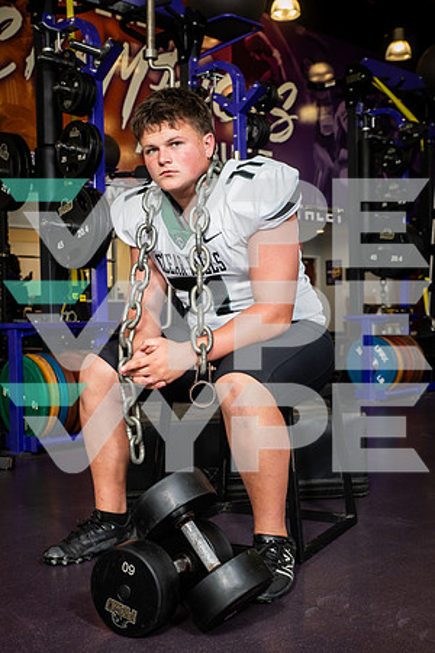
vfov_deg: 41.1
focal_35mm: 48
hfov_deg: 28.1
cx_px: 218
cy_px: 326
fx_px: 870
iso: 800
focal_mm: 48
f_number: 7.1
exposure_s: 1/250
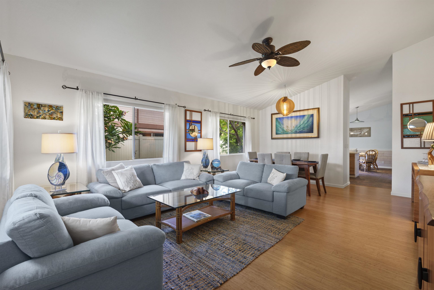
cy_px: 145
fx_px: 193
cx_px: 217
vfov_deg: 73.7
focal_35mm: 16
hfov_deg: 96.7
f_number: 8
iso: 100
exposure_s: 2
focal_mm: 16
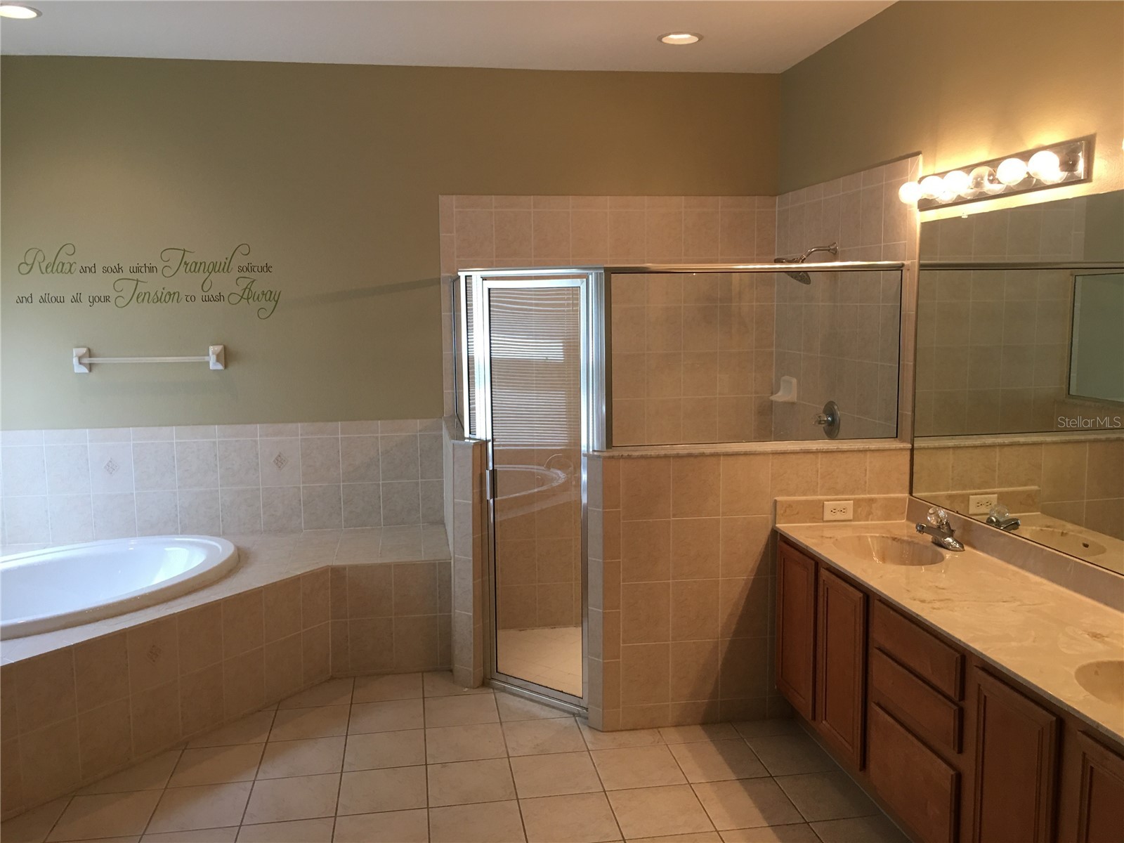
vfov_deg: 48.2
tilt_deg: -6.3
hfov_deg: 61.7
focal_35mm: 29
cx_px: 562
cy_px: 422
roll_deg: -0.2
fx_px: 942
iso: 40
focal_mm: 4.15
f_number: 2.2
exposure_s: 1/30
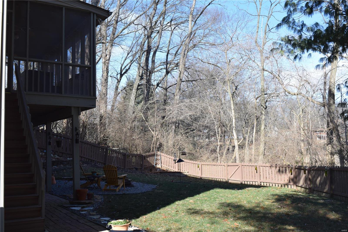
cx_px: 174
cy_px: 116
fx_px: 377
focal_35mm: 39
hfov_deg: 49.6
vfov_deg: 34.2
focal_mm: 26
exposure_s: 1/250
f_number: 8
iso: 220
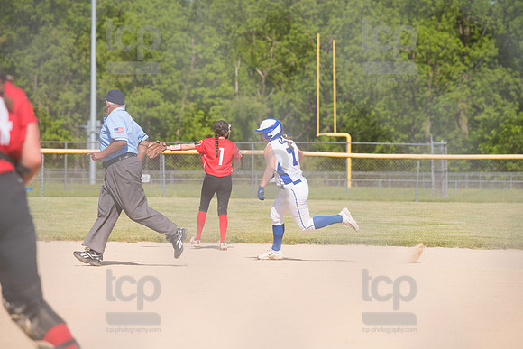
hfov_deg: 10.3
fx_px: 2906
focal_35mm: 200
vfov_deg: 6.9
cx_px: 262
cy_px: 174
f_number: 5.6
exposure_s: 1/1600
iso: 320
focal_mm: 200
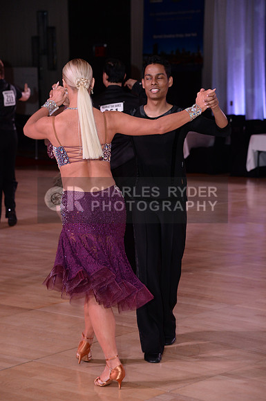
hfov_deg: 13.0
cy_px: 200
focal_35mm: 105
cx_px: 133
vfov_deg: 19.5
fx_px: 1167
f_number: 6.3
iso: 1600
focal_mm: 105
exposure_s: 1/250
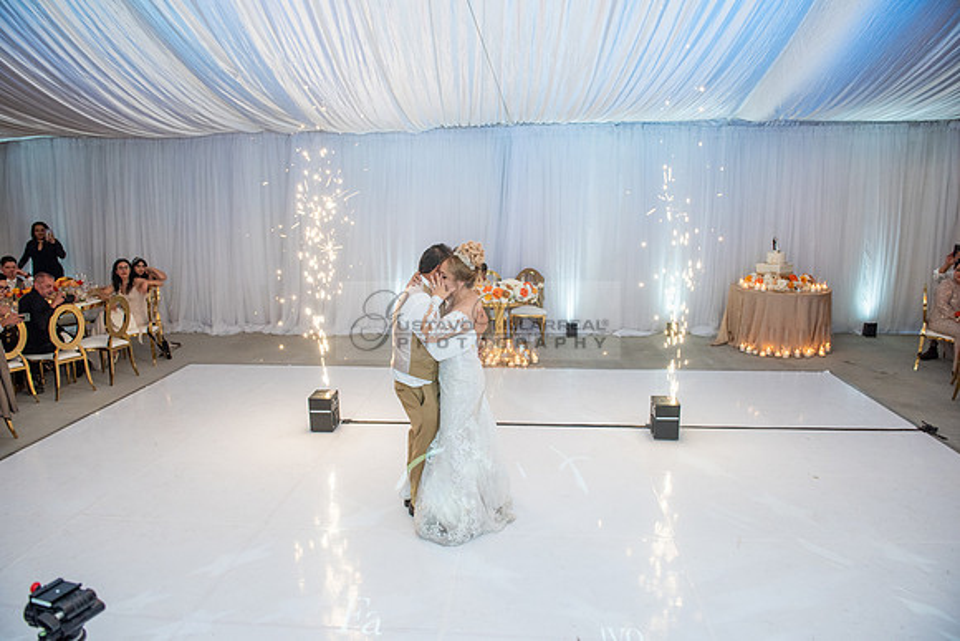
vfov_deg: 53.2
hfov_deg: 73.7
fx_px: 640
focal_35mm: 24
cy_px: 320
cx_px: 480
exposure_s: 1/160
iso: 1000
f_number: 4.5
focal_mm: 24
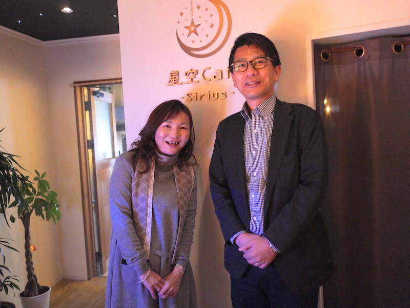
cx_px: 205
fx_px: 355
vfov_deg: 46.8
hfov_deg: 60.0
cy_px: 154
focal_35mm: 30
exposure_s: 1/50
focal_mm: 15
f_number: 1.7
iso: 3200
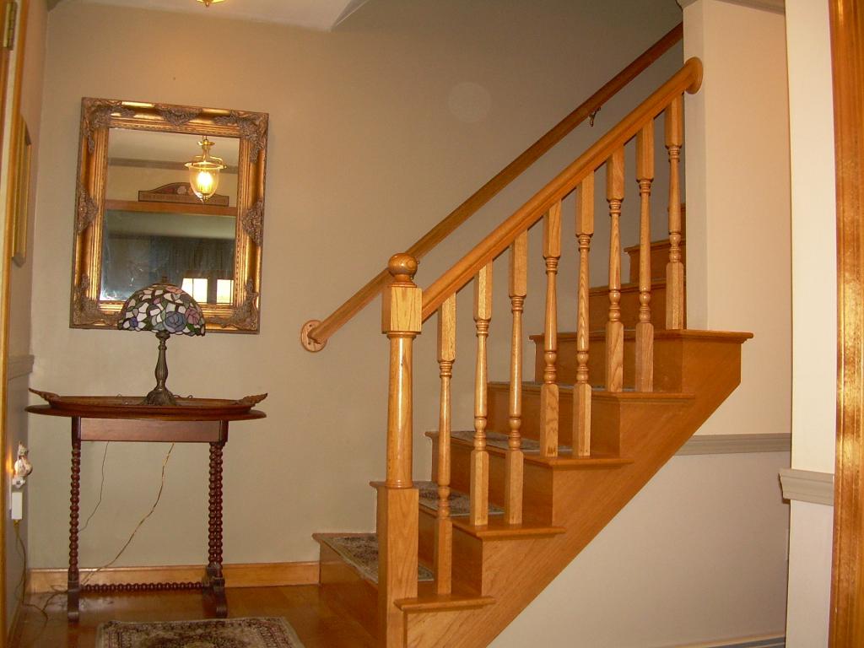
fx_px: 948
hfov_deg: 49.0
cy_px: 324
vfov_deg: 37.7
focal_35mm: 38
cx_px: 432
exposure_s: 1/60
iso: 200
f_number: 2.8
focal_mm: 6.3
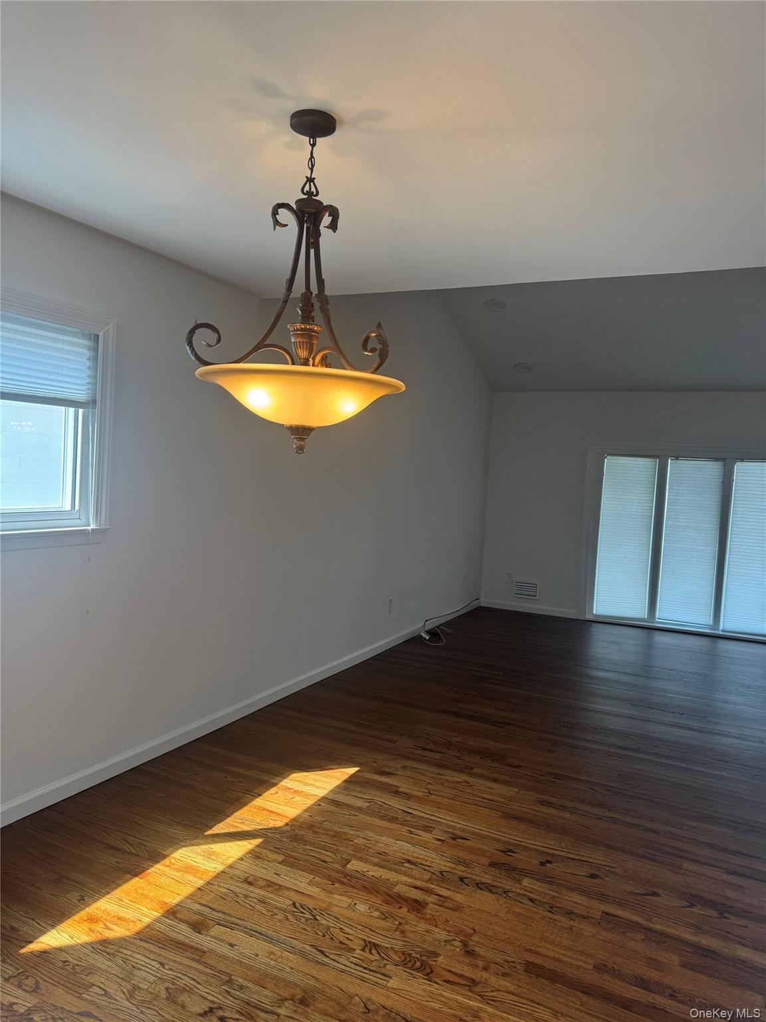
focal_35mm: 24
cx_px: 383
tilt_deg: -3.8
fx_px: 708
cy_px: 511
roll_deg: -3.6
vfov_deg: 71.6
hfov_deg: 56.8
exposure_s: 1/129
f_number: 1.78
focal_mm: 6.76
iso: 50
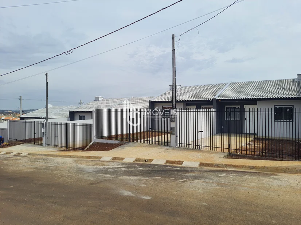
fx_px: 209
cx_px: 150
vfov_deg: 56.8
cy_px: 112
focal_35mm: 24
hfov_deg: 71.6
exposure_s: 1/1772
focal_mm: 5.23
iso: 50
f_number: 1.8
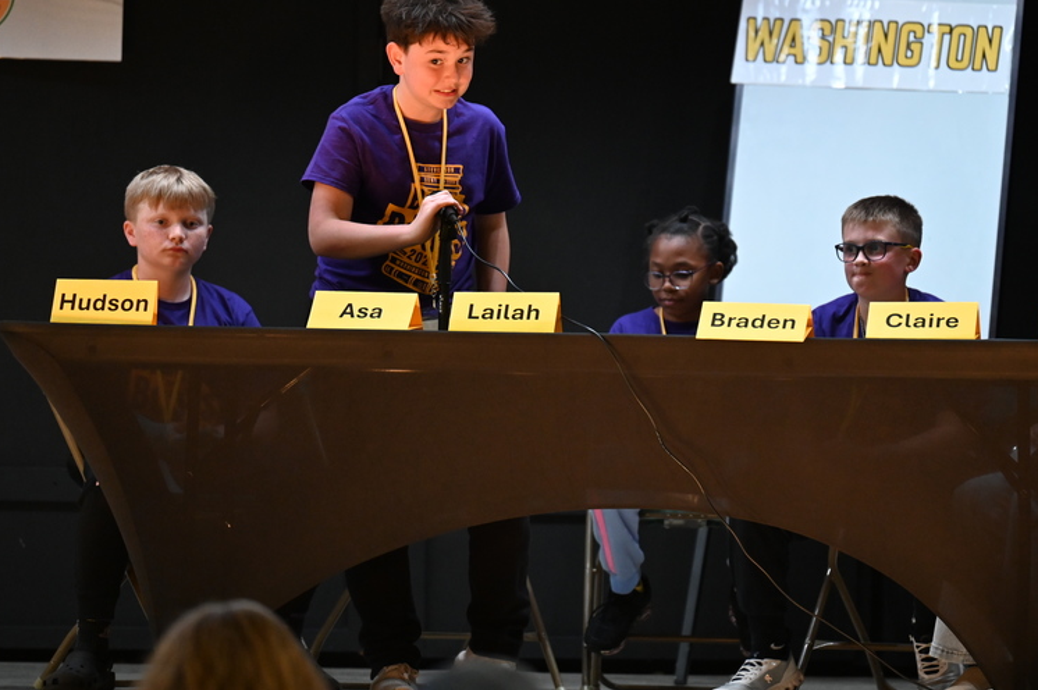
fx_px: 7115
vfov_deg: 5.6
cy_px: 296
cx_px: 628
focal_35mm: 247
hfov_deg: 8.3
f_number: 2.8
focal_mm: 180
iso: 3200
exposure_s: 1/160
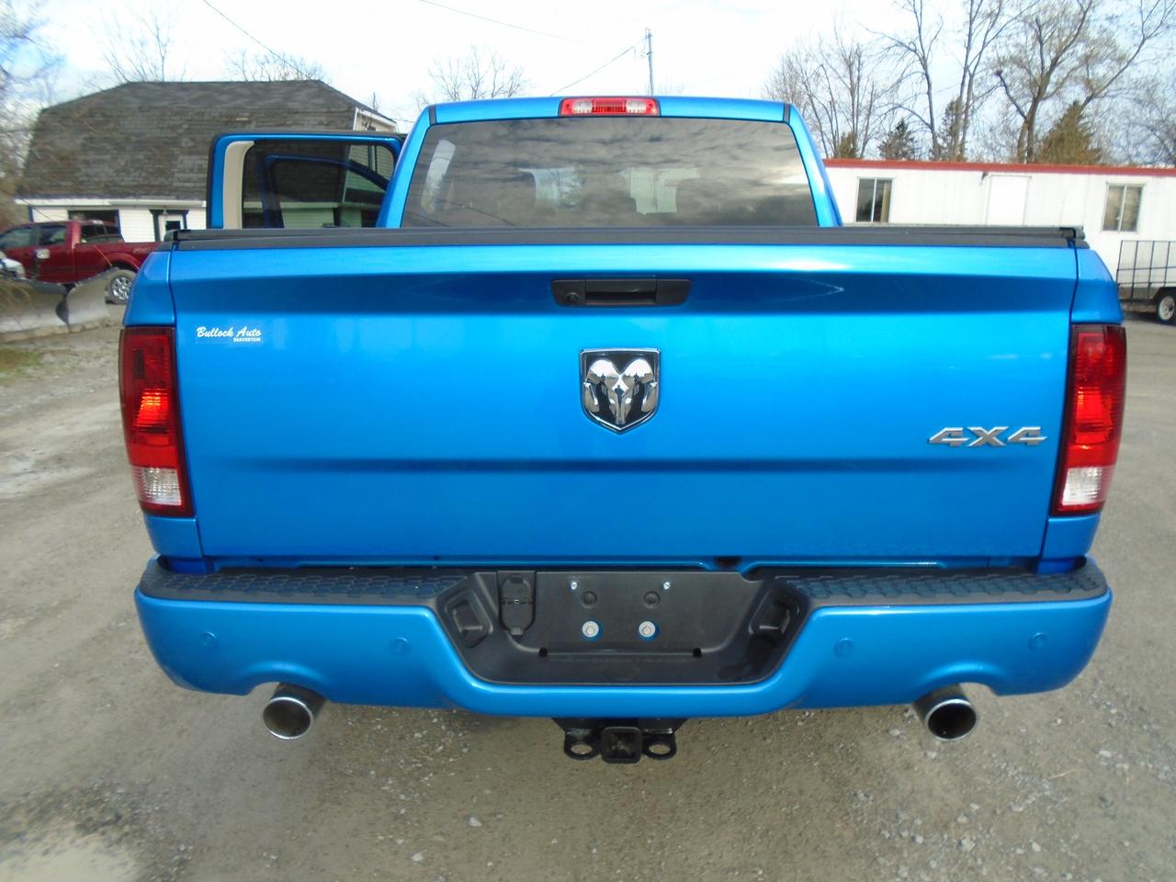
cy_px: 441
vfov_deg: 53.1
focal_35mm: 26
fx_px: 883
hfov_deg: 67.3
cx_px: 588
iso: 100
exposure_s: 1/400
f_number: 3.2
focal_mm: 4.6
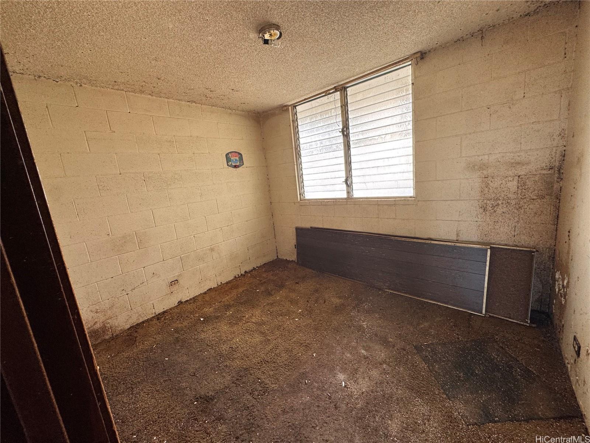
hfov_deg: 102.1
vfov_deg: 85.7
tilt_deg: -10.6
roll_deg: +6.5
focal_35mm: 14
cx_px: 295
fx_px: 239
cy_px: 222
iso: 125
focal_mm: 2.22
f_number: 2.2
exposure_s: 1/99
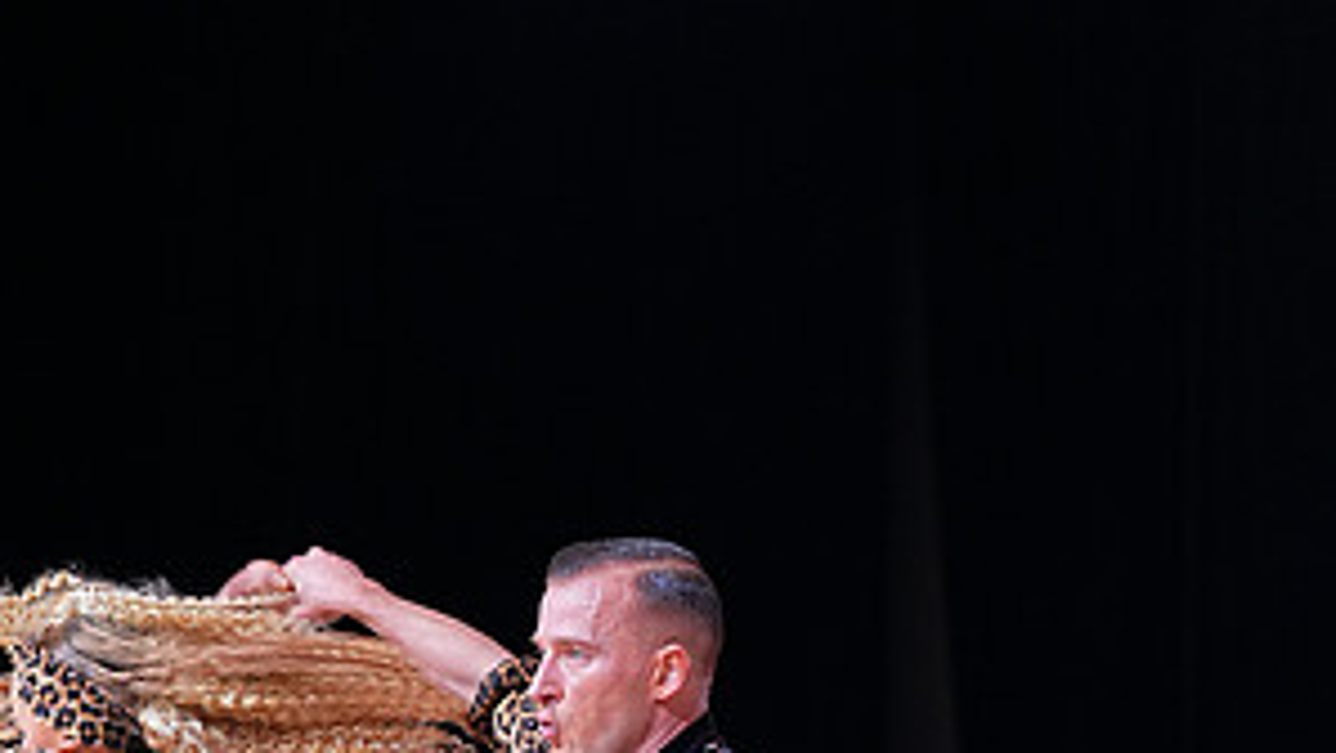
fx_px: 9322
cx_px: 491
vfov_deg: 4.6
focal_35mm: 263
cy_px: 1210
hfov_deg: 8.2
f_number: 4
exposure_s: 1/500
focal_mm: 129
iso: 2500
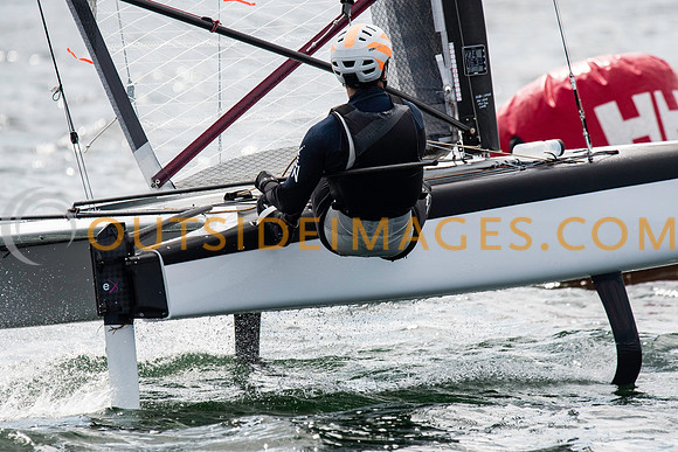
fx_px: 8581
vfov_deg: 3.0
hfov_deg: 4.5
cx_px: 339
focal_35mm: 456
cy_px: 226
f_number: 5
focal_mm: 300
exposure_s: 1/5000
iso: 400
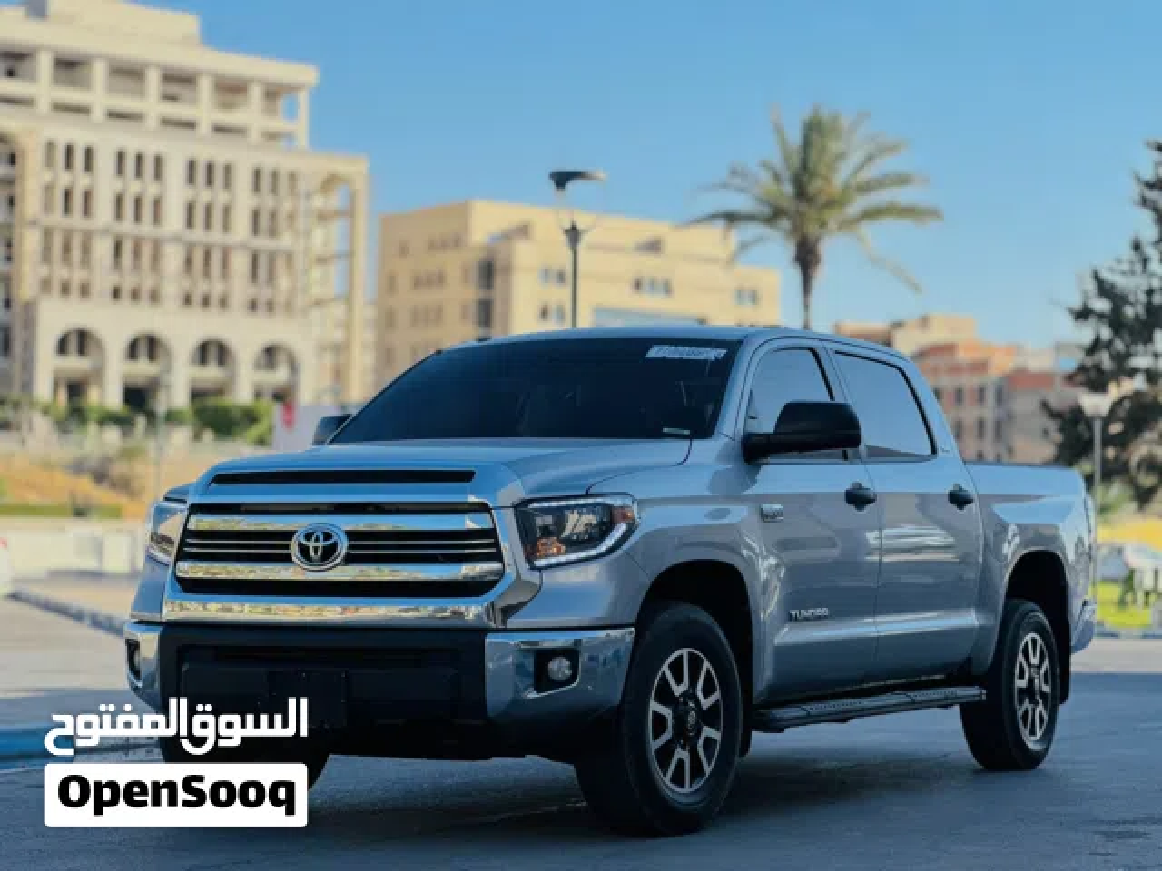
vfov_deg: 19.1
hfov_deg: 25.3
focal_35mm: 77
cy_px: 436
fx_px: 2585
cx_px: 581
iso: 32
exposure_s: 1/455
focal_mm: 9
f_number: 2.8
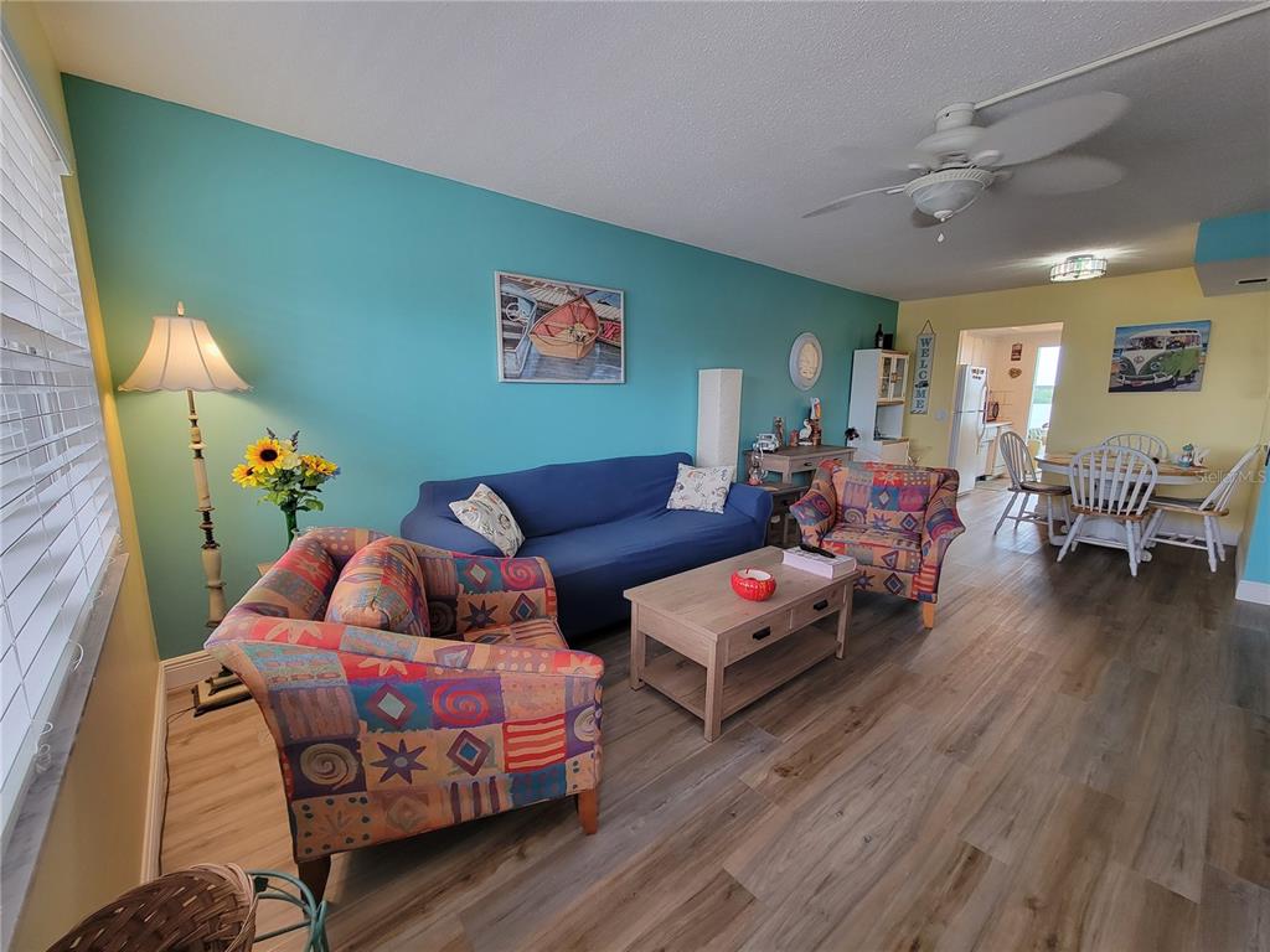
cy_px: 476
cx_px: 635
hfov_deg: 106.2
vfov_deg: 89.9
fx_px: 477
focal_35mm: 13
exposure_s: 1/60
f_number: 2.2
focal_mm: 2.2
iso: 160
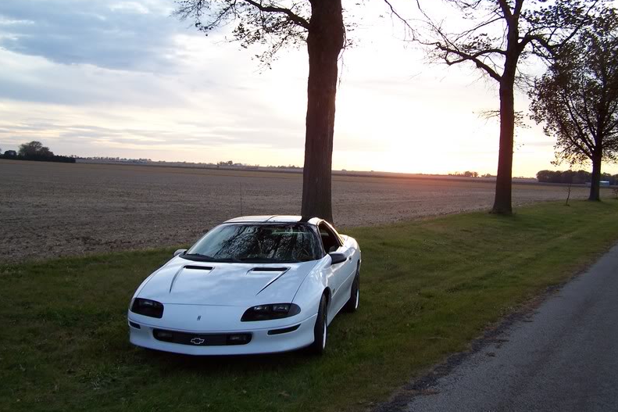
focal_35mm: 40
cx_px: 309
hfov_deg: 48.5
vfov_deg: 33.4
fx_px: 686
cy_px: 186
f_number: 2.8
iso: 80
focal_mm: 6.3
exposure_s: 1/125
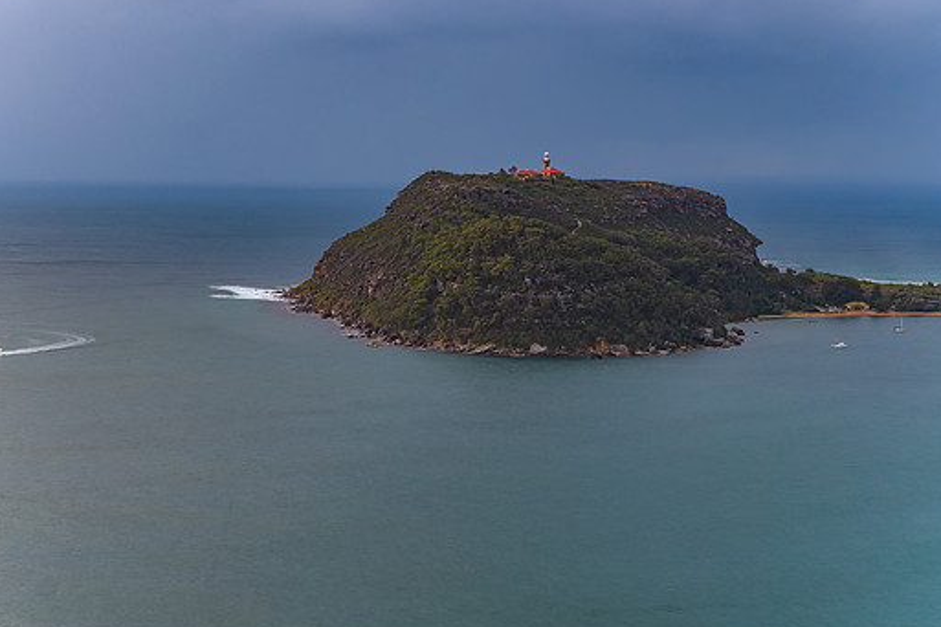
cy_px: 331
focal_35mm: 78
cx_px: 437
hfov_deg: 26.0
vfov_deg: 17.5
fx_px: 2039
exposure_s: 4
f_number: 6.3
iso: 250
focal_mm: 46
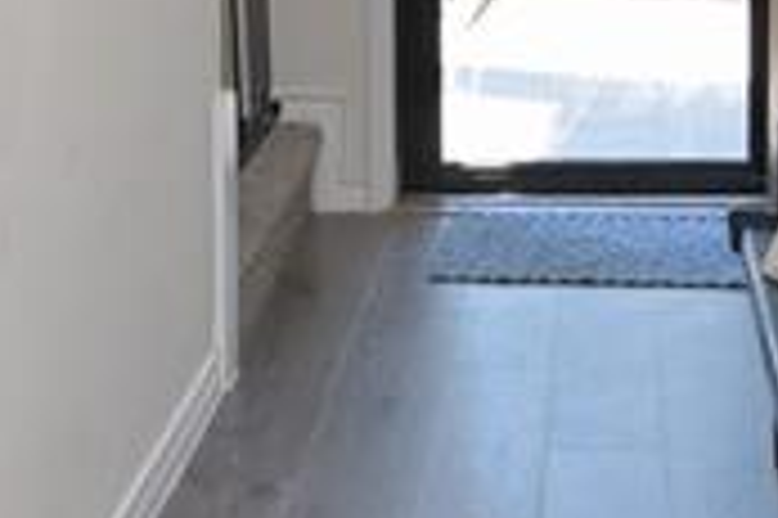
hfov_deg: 22.6
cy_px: -230
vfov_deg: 14.4
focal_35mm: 89
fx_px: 1922
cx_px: 598
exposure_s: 1/100
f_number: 5.6
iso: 200
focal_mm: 15
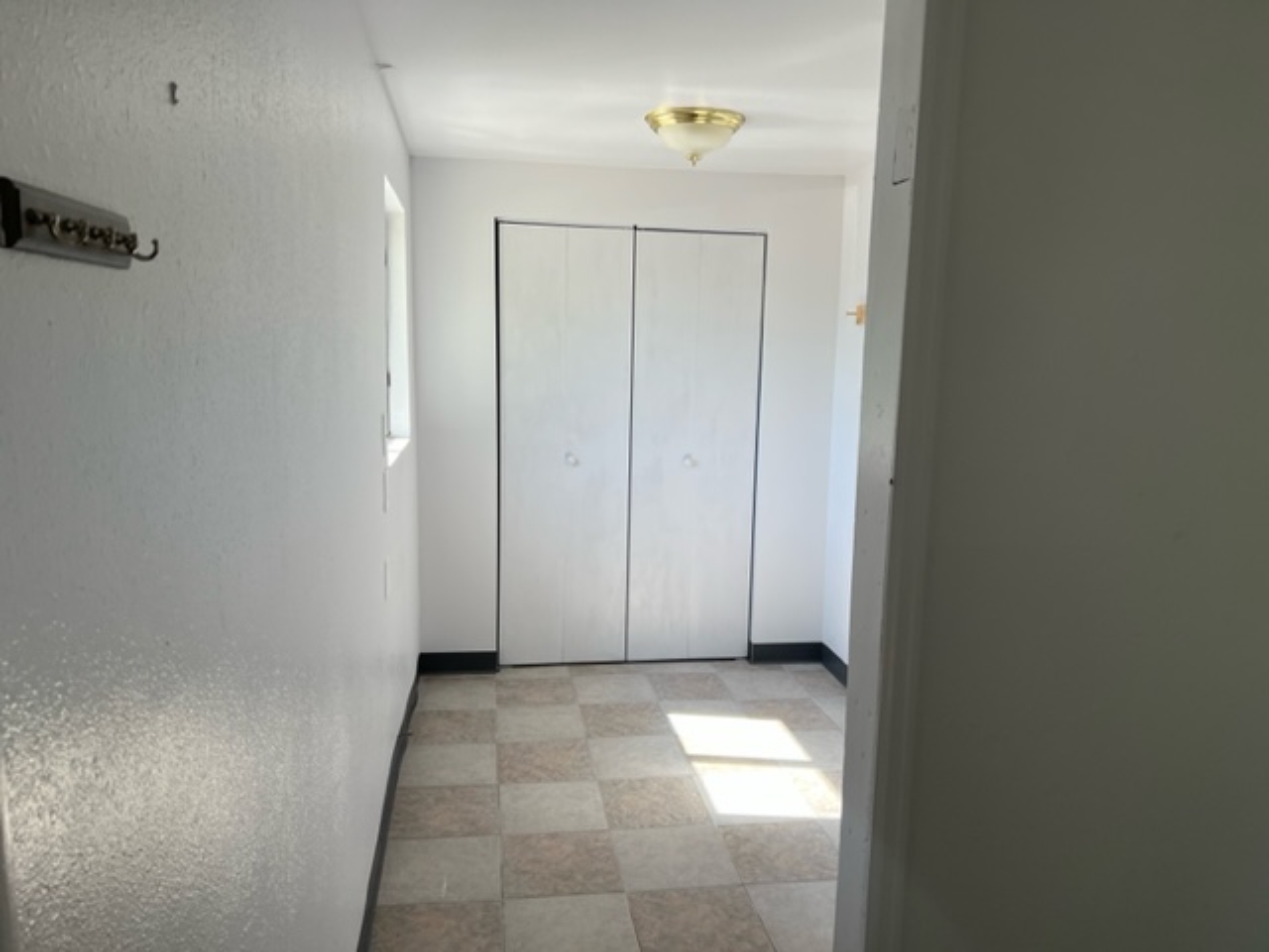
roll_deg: -2.2
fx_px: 953
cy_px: 476
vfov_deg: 53.1
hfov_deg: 67.3
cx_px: 634
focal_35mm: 26
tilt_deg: -8.5
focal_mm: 5.7
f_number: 1.5
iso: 40
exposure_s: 1/250
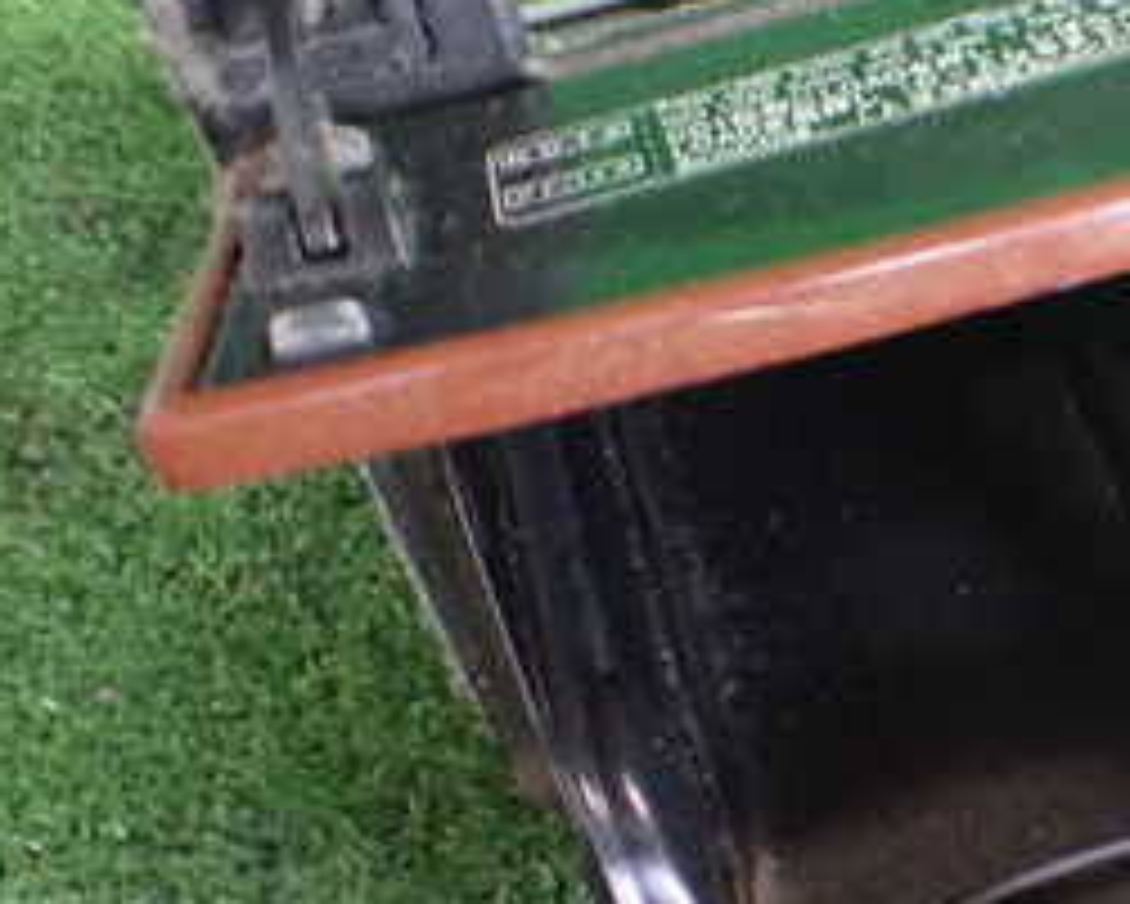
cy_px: 382
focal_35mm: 70
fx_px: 2342
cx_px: 1256
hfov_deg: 25.1
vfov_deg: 21.9
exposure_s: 1/50
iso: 800
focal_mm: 5.4
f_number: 2.3
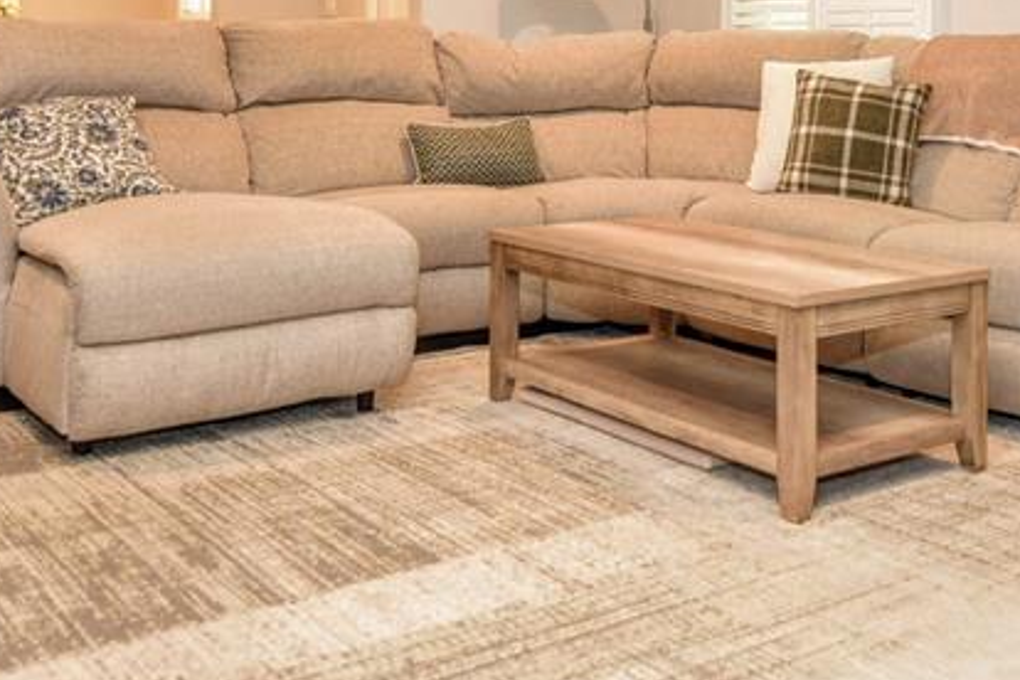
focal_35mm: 47
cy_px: 83
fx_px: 1332
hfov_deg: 41.4
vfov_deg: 27.7
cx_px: 673
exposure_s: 1/60
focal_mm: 19
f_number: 2.8
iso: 1000
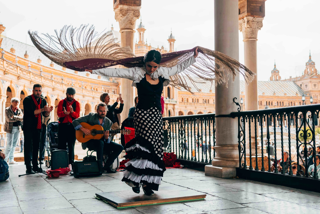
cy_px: 107
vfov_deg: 28.9
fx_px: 413
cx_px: 160
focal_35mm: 46
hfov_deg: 42.3
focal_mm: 31
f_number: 2.8
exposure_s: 1/3200
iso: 400
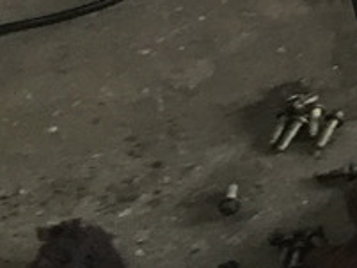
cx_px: 1378
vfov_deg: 6.3
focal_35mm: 231
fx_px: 2384
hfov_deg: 6.8
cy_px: -220
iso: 64
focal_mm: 4.15
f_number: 2.2
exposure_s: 1/30
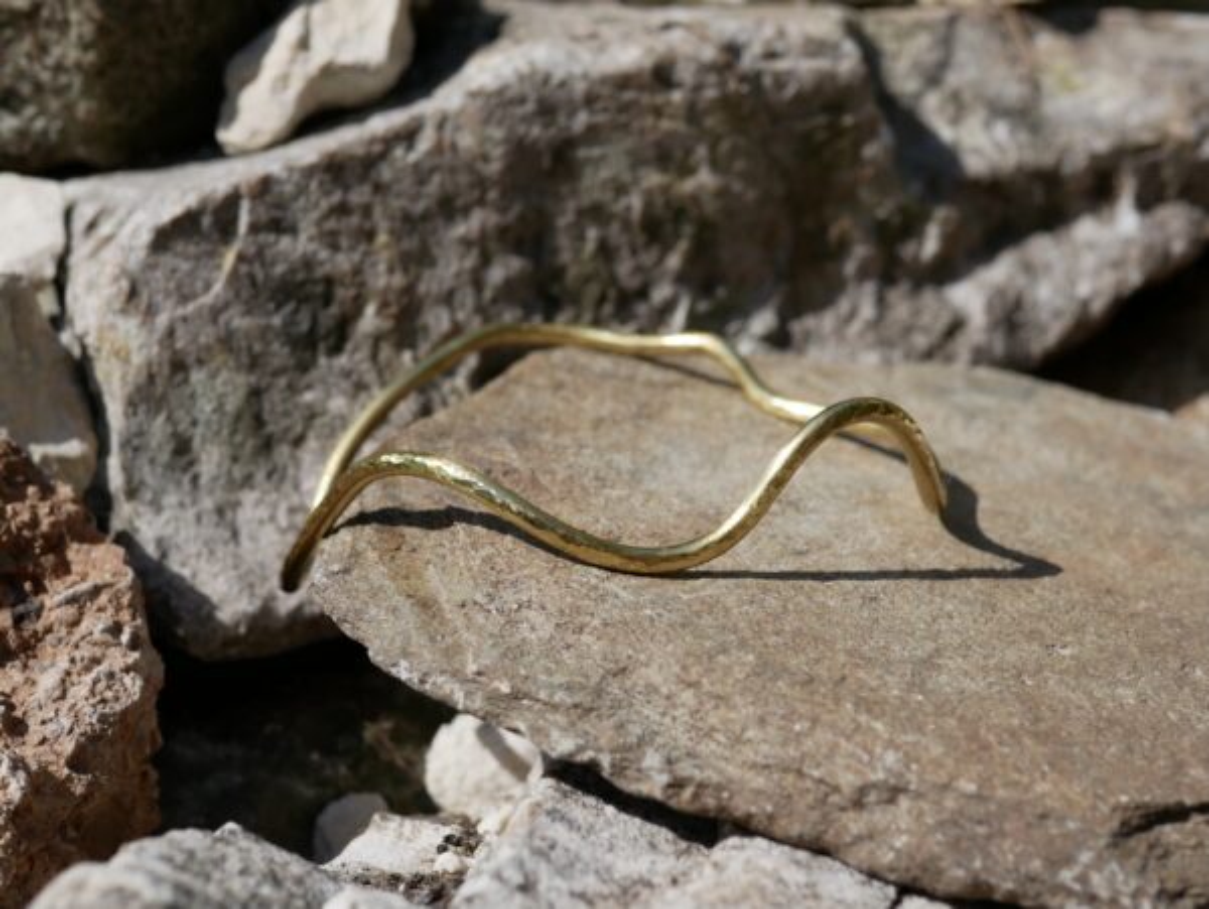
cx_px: 604
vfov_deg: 29.1
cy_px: 454
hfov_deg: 38.2
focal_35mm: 50
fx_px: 1748
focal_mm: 25
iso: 200
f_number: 5
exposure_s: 1/1300
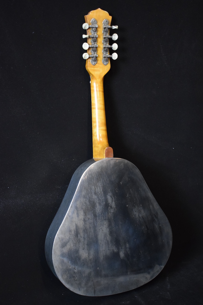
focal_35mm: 48
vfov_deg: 41.1
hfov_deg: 28.1
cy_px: 152
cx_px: 102
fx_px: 406
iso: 3200
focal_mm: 32
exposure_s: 1/25
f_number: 4.5
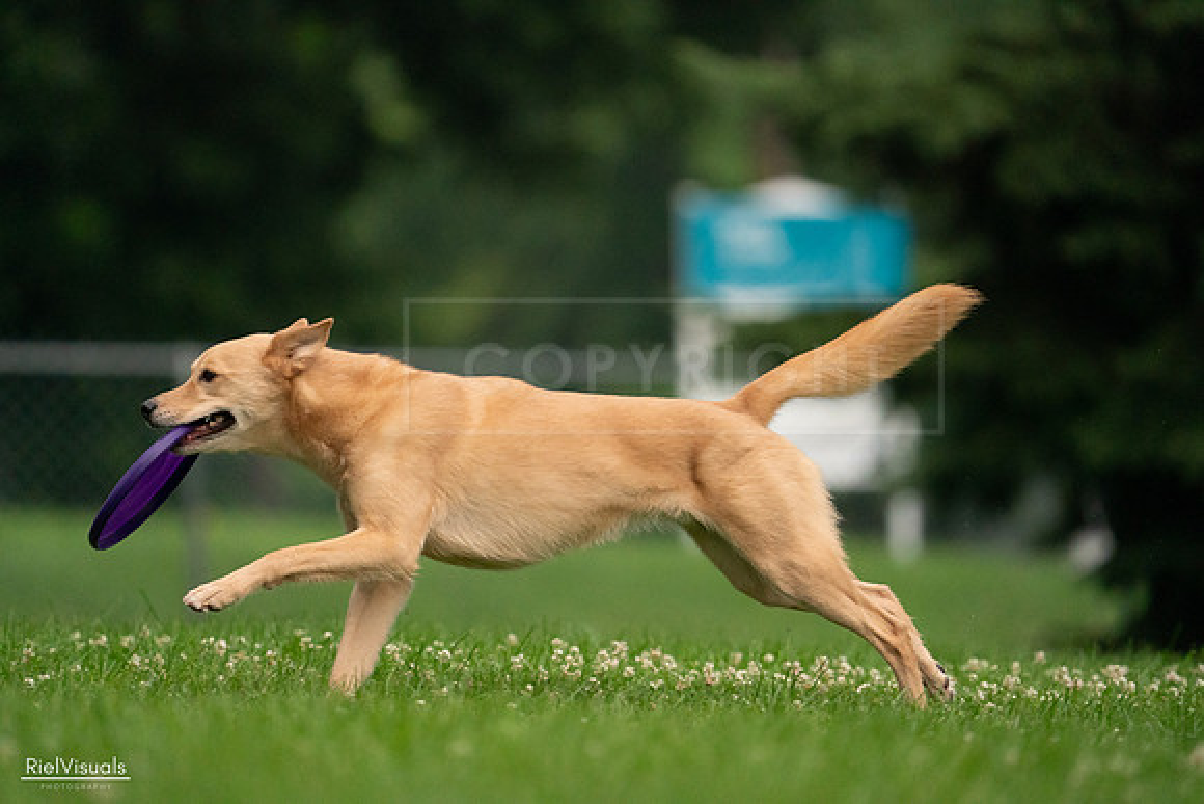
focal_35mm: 541
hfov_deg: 3.8
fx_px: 18097
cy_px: 402
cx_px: 602
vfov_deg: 2.5
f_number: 6.3
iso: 6400
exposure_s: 1/1600
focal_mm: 541
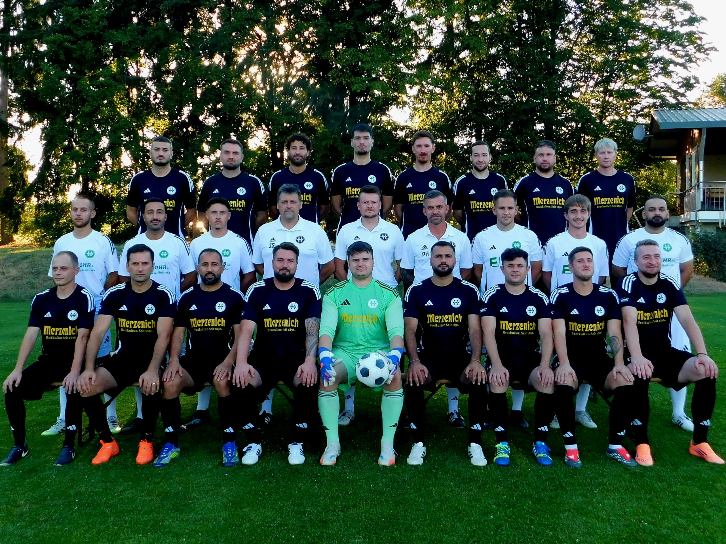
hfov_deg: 69.4
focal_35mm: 25
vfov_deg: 54.9
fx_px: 524
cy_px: 272
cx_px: 363
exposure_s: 1/161
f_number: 3.1
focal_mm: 4.5
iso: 125
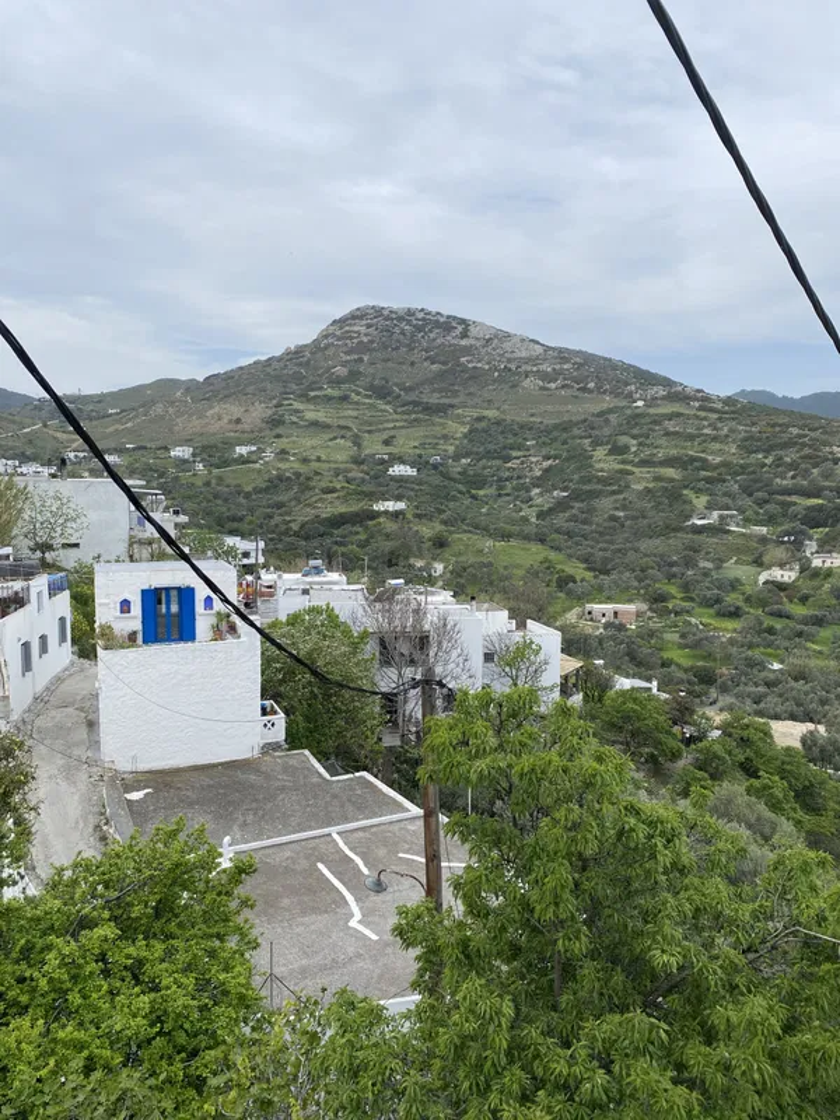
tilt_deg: -6.8
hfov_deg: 53.1
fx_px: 841
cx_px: 420
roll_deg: -0.9
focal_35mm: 26
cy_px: 560
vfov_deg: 67.3
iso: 32
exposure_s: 1/2571
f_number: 1.8
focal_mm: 4.25
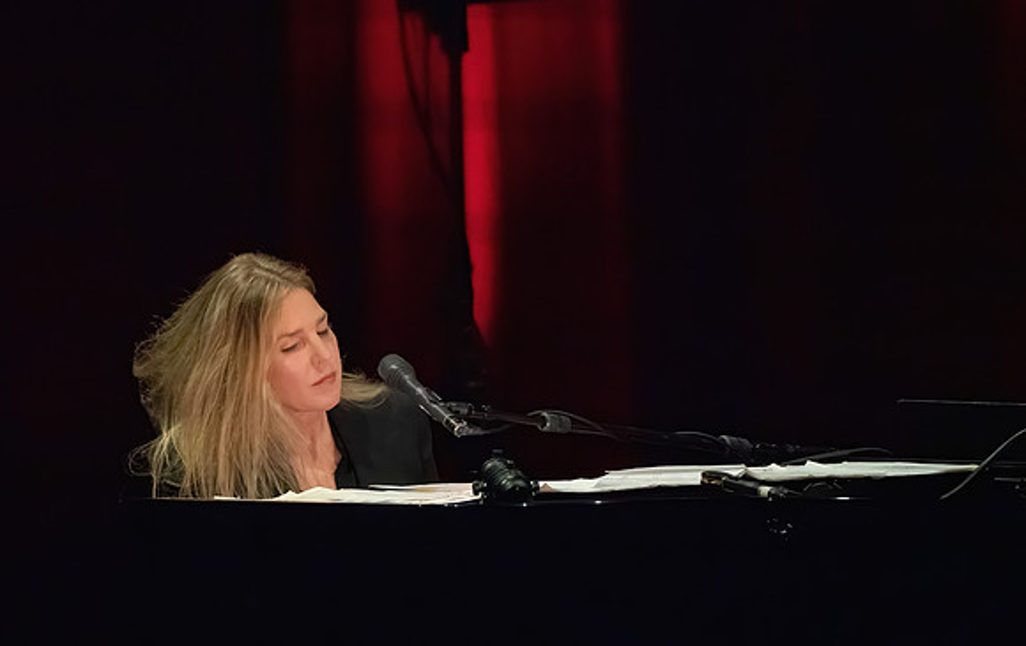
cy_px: 314
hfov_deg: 3.9
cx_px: 351
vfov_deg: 2.5
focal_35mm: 536
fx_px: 15008
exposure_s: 1/320
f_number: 8
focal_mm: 400
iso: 25600
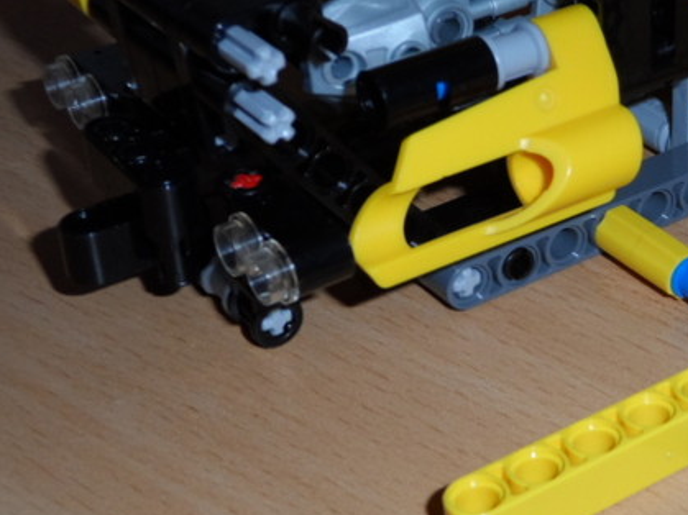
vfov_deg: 16.8
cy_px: 211
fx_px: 1749
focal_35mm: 88
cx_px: 686
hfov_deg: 21.5
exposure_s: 1/45
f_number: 3.7
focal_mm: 6.8
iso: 100
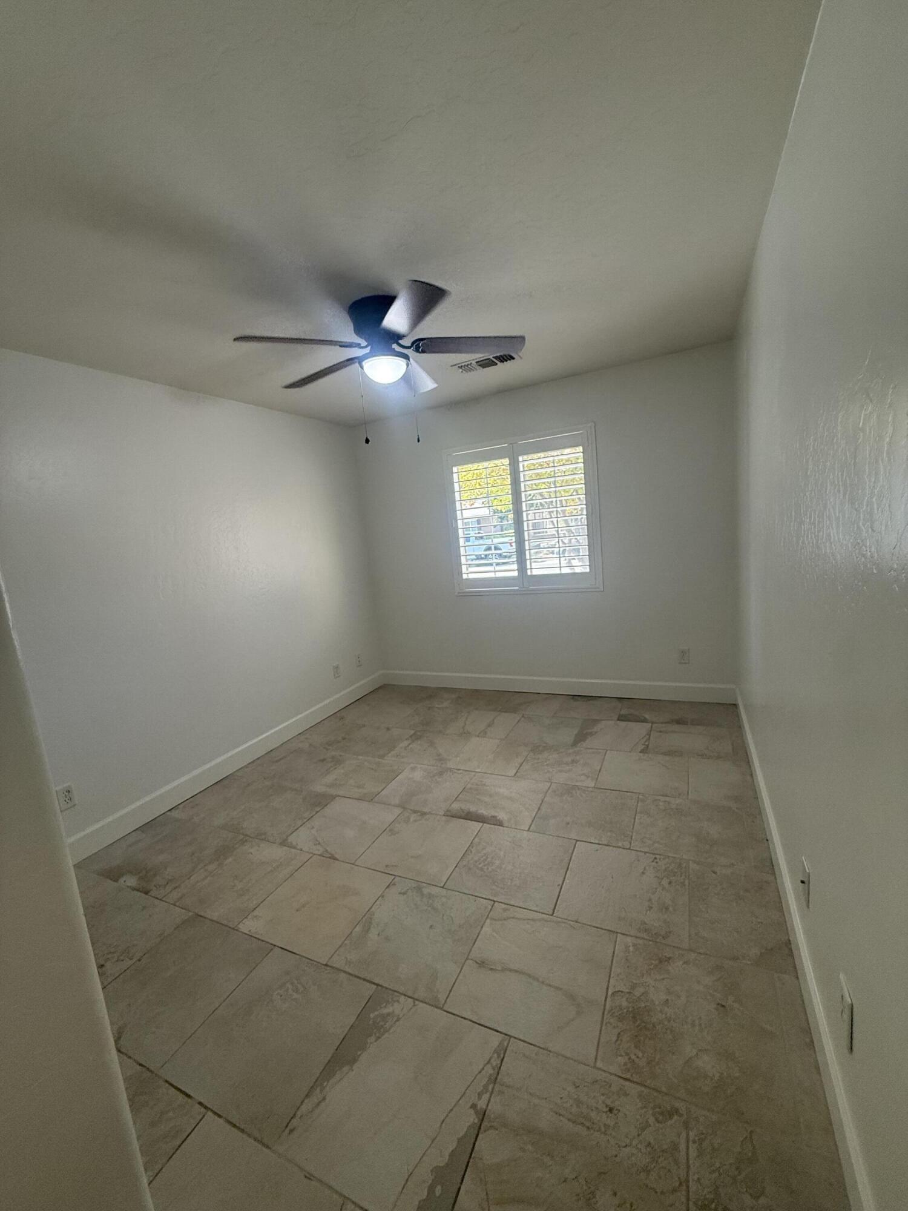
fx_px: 490
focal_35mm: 14
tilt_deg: -8.3
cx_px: 454
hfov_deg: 85.7
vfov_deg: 102.1
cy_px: 606
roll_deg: +6.2
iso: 200
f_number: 2.2
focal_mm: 2.22
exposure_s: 1/120
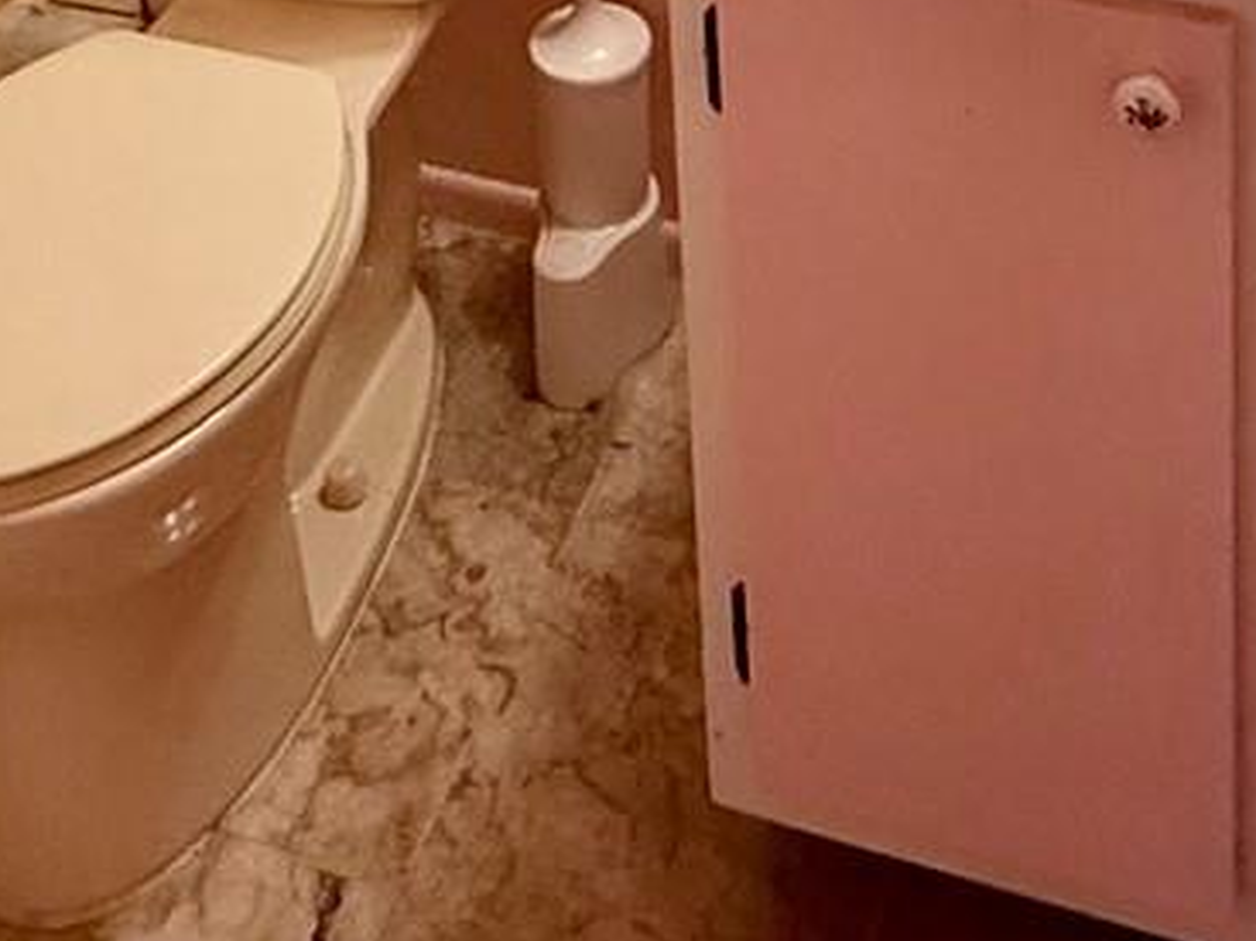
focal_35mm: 61
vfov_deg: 17.0
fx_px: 2213
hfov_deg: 31.6
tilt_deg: -9.8
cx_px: 746
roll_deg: +2.2
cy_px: -992
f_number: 2.2
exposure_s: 1/60
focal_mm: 2.22
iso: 250
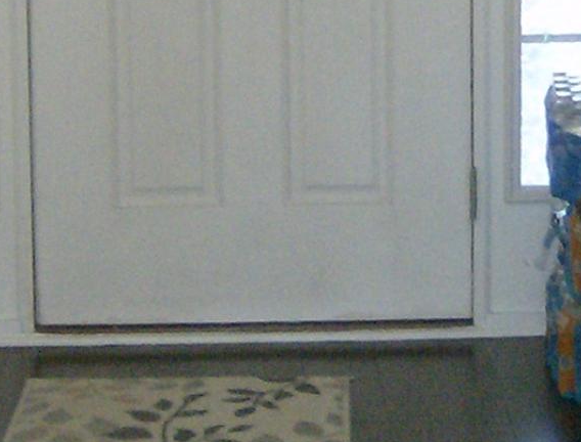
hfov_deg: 10.4
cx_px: 313
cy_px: 73
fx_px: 3205
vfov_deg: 7.9
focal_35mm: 190
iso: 200
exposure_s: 1/60
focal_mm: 6
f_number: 2.8
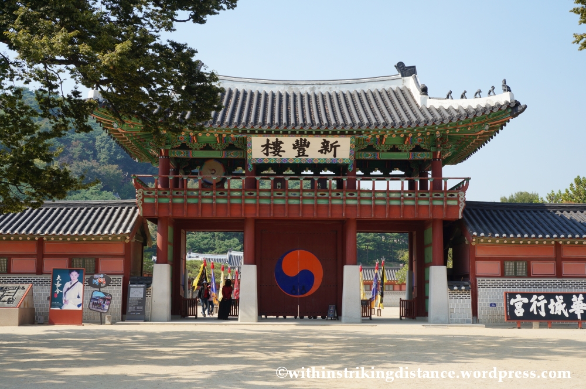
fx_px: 780
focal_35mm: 48
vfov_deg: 28.0
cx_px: 293
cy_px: 194
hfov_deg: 41.2
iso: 200
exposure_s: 1/160
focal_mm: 32
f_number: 13
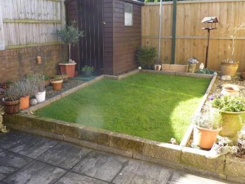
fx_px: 248
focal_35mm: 35
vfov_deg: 40.7
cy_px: 93
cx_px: 95
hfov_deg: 52.2
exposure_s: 1/100
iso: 80
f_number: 3.3
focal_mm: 4.1
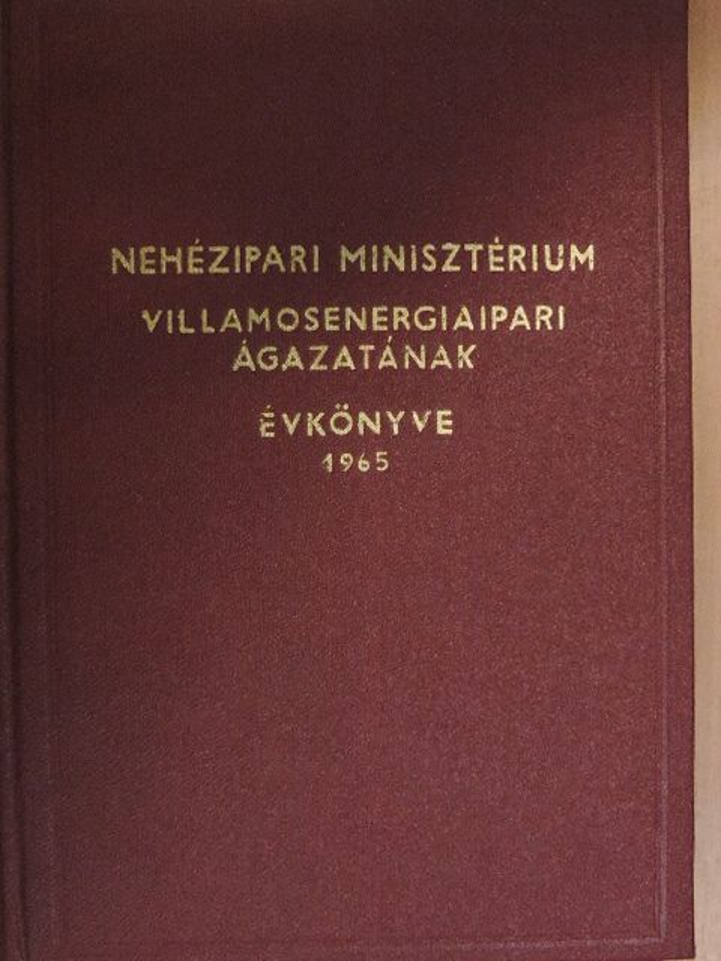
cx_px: 360
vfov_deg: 40.4
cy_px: 480
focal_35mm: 47
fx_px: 1305
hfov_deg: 30.9
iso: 1600
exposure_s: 1/160
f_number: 3.5
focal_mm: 8.3
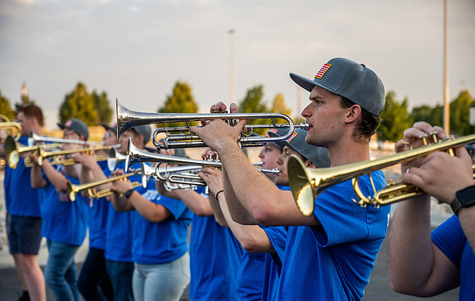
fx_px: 931
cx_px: 239
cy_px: 159
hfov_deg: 28.6
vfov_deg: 18.4
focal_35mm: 72
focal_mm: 70
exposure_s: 1/640
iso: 800
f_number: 4
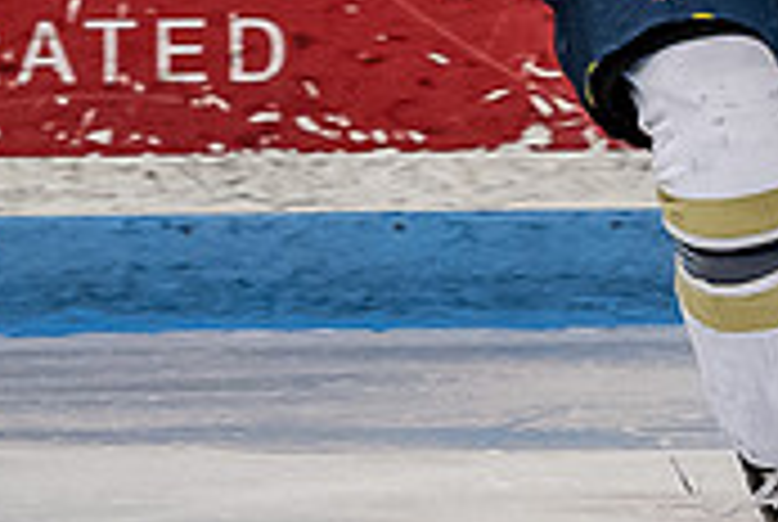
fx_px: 39204
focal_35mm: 1811
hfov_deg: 1.1
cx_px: 1046
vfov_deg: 0.8
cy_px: -234
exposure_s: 1/800
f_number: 3.2
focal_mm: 195
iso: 2000
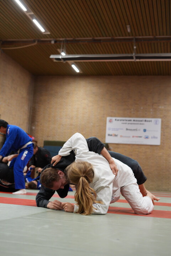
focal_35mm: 50
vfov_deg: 39.6
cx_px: 86
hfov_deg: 27.0
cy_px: 128
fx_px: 356
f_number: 2.8
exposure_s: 1/160
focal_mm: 50
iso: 1250
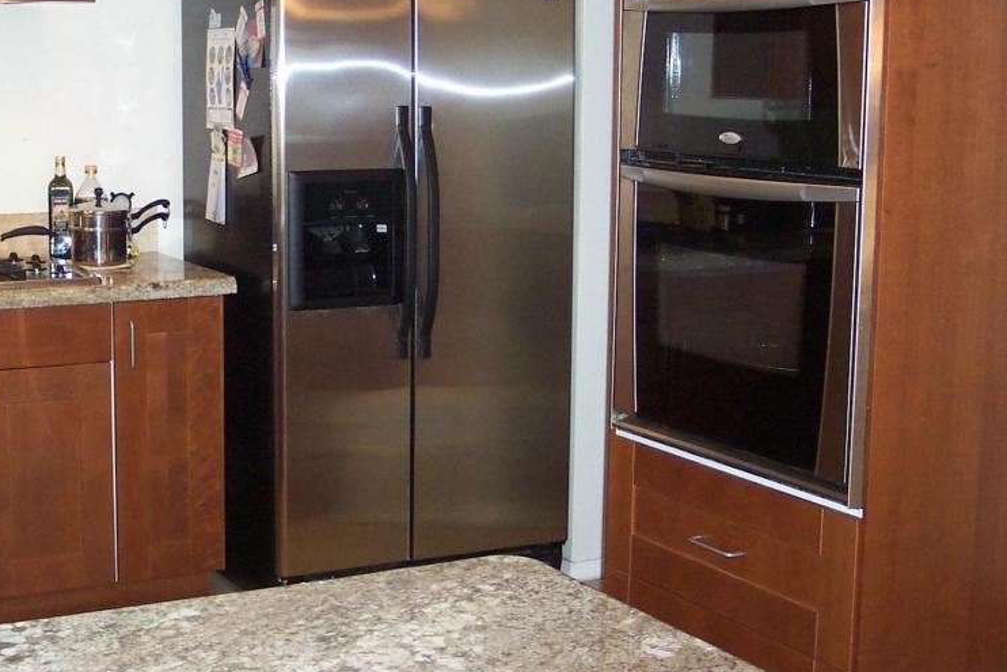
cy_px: 263
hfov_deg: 33.5
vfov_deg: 23.0
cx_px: 314
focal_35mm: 59
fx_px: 1651
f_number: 2.8
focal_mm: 8
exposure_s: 1/30
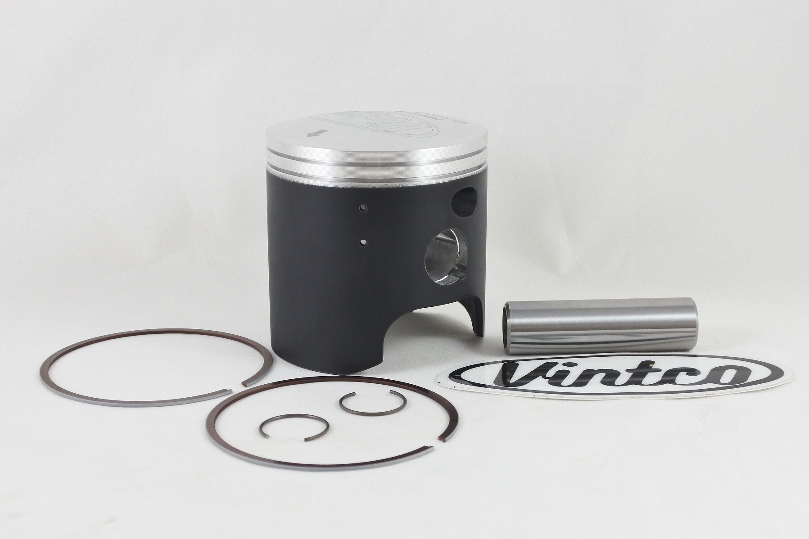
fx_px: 966
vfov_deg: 31.2
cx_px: 404
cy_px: 270
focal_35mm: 43
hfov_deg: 45.4
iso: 560
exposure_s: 1/125
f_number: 4.5
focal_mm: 16.1
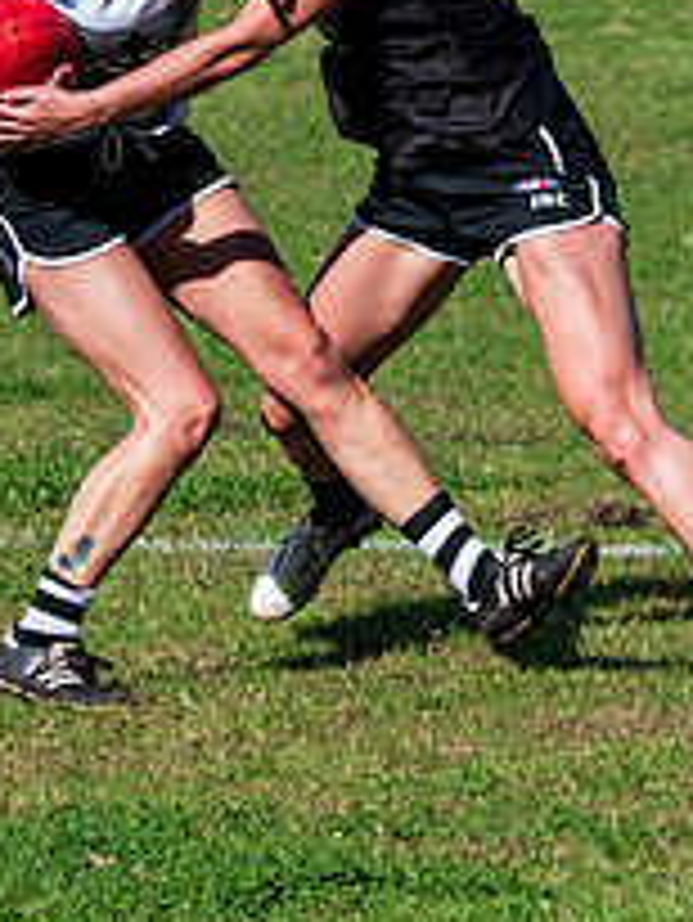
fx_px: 14479
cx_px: 284
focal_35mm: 543
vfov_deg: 3.6
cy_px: 251
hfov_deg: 2.7
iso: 800
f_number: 8
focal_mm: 160
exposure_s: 1/1600
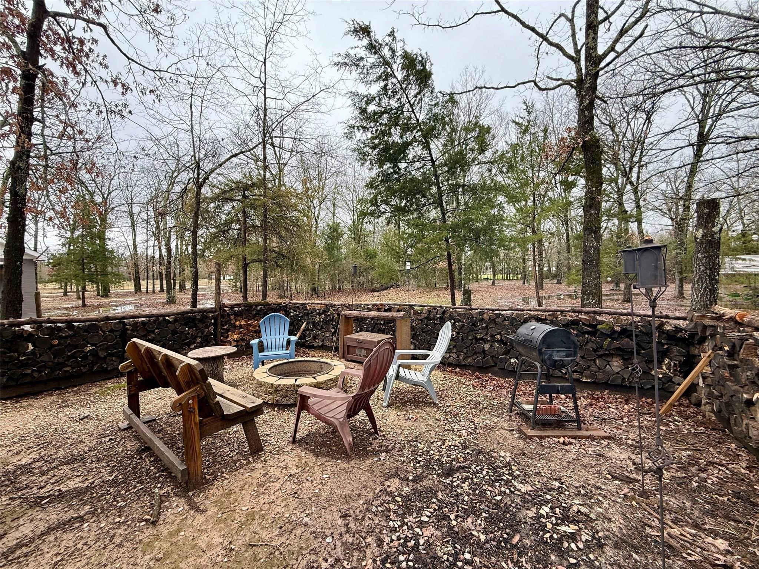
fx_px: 307
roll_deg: +0.9
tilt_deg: -2.6
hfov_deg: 102.1
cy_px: 284
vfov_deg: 85.7
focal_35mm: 14
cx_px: 380
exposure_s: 1/280
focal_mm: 2.22
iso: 64
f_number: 2.2
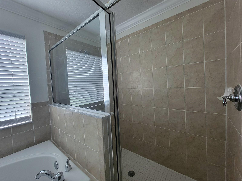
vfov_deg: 89.9
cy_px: 90
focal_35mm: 13
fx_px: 91
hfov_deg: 106.2
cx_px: 121
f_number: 2.2
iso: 320
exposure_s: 1/40
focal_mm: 2.2
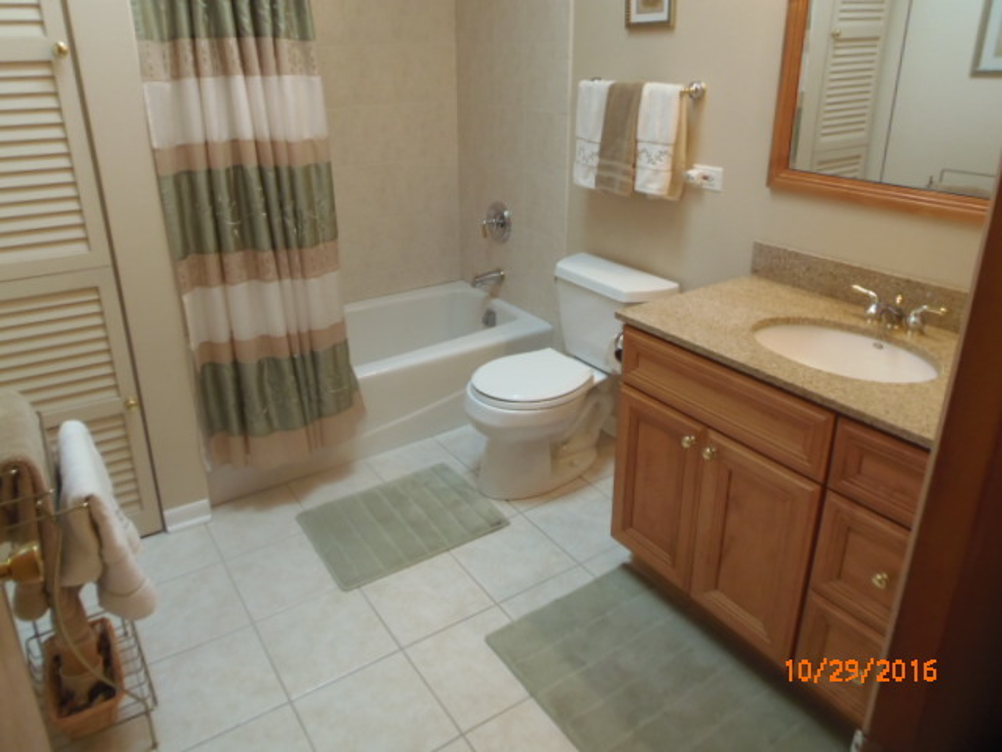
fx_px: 695
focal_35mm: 24
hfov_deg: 71.6
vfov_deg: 56.8
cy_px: 376
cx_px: 501
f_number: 2.9
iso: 160
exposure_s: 1/30
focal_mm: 4.3
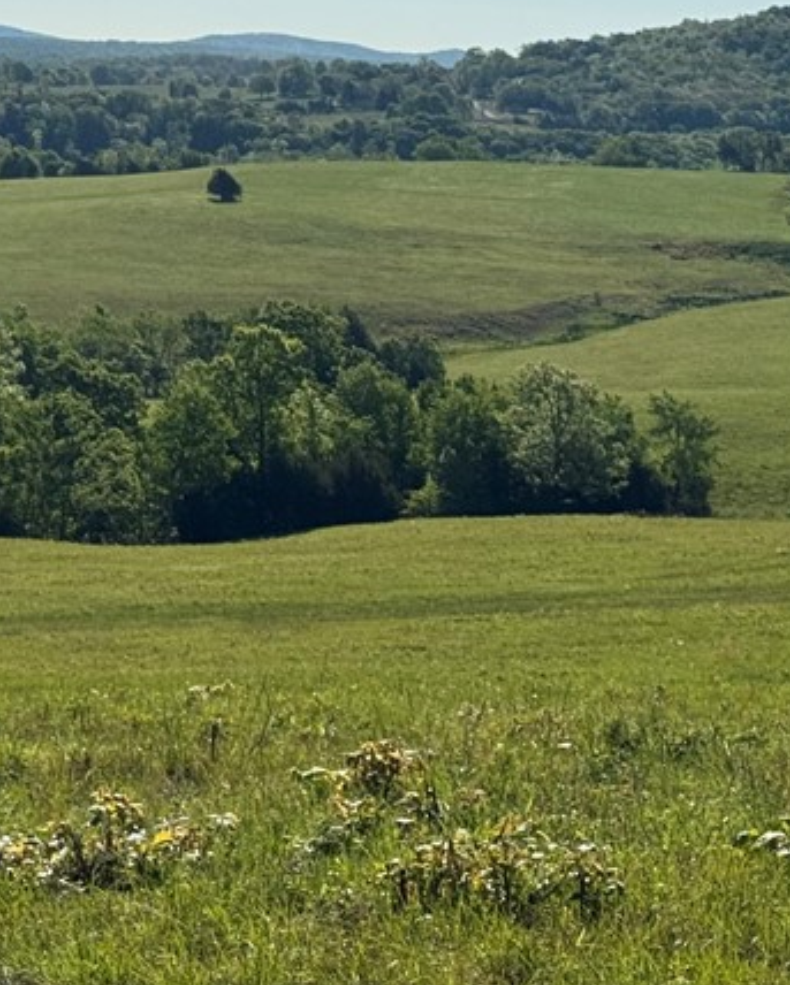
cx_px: 343
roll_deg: -2.5
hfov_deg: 13.8
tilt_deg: -5.6
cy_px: 354
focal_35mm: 112
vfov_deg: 17.1
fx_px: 3270
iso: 80
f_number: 1.78
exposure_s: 1/9009
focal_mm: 6.76
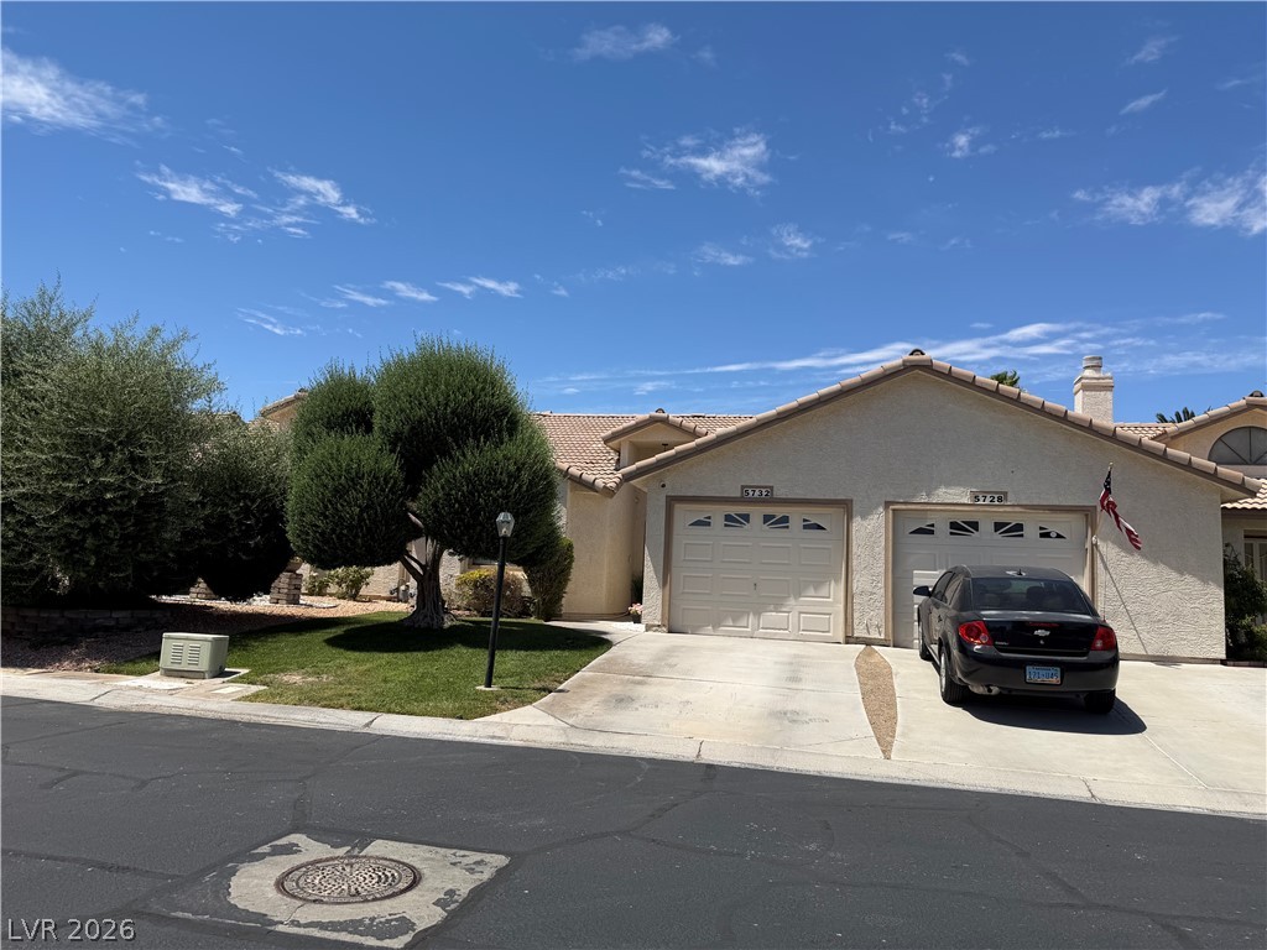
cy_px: 475
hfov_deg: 71.6
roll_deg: -2.4
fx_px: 878
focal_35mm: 24
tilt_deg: +7.9
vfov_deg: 56.8
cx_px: 634
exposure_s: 1/4975
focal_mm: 6.76
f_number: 1.78
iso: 80
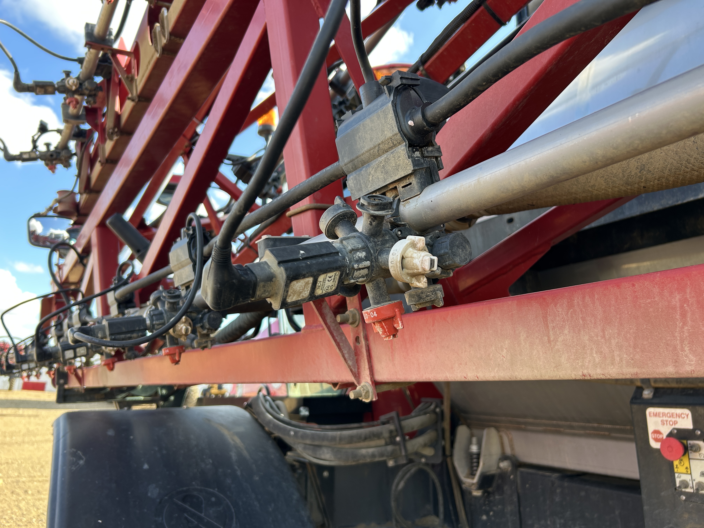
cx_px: 352
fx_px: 529
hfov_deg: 67.3
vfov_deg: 53.1
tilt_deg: +12.7
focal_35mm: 26
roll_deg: -1.1
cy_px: 264
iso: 50
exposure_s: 1/347
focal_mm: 5.7
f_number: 1.5
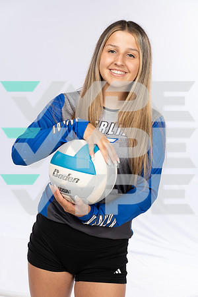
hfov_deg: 22.6
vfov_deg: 33.4
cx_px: 99
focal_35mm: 60
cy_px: 148
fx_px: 495
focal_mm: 60
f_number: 5.6
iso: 160
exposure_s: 1/250
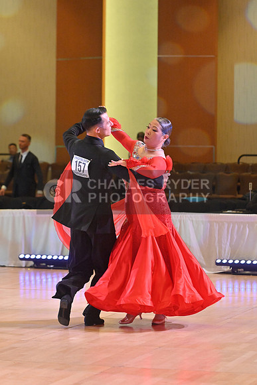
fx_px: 1284
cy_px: 192
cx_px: 128
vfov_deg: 17.1
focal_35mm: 120
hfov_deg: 11.4
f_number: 5
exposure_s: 1/400
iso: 5000
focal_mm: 120
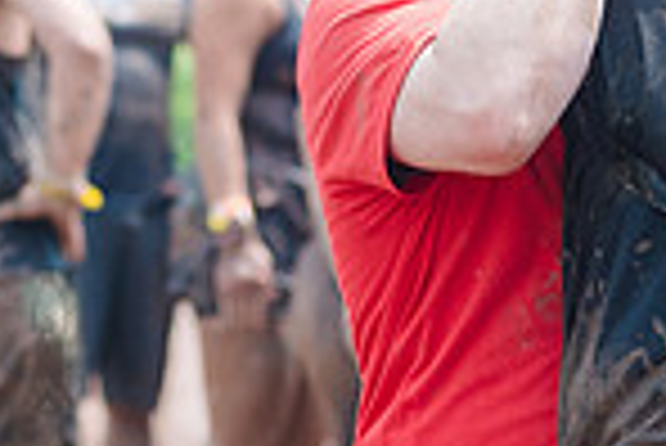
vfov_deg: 2.4
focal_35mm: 581
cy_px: 307
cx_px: 654
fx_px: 10759
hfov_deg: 3.5
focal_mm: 112
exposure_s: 1/500
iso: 250
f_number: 5
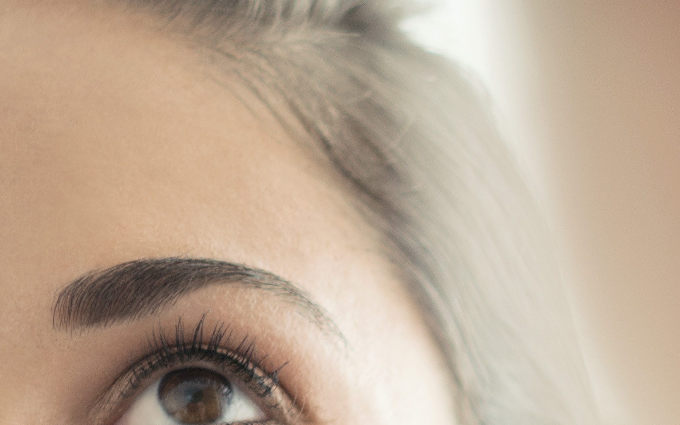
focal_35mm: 259
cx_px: 552
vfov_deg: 5.0
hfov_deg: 8.1
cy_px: 950
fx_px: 4800
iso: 200
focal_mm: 55
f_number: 1.8
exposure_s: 1/160
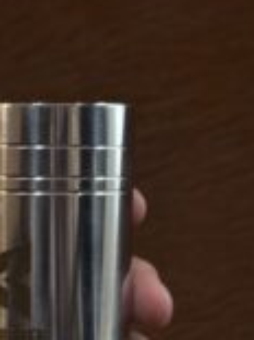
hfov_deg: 11.8
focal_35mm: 124
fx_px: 1215
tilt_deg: -52.7
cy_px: 270
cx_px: -24
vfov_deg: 15.8
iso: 100
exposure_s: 1/60
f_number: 1.78
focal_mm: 6.76
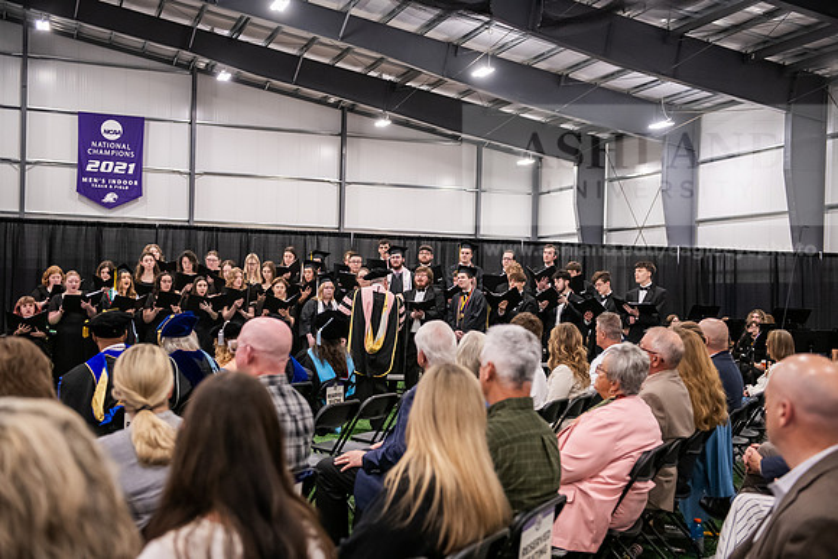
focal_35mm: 45
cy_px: 280
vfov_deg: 29.9
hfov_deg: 43.6
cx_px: 419
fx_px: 1048
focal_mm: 45
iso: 2500
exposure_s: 1/200
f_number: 3.2
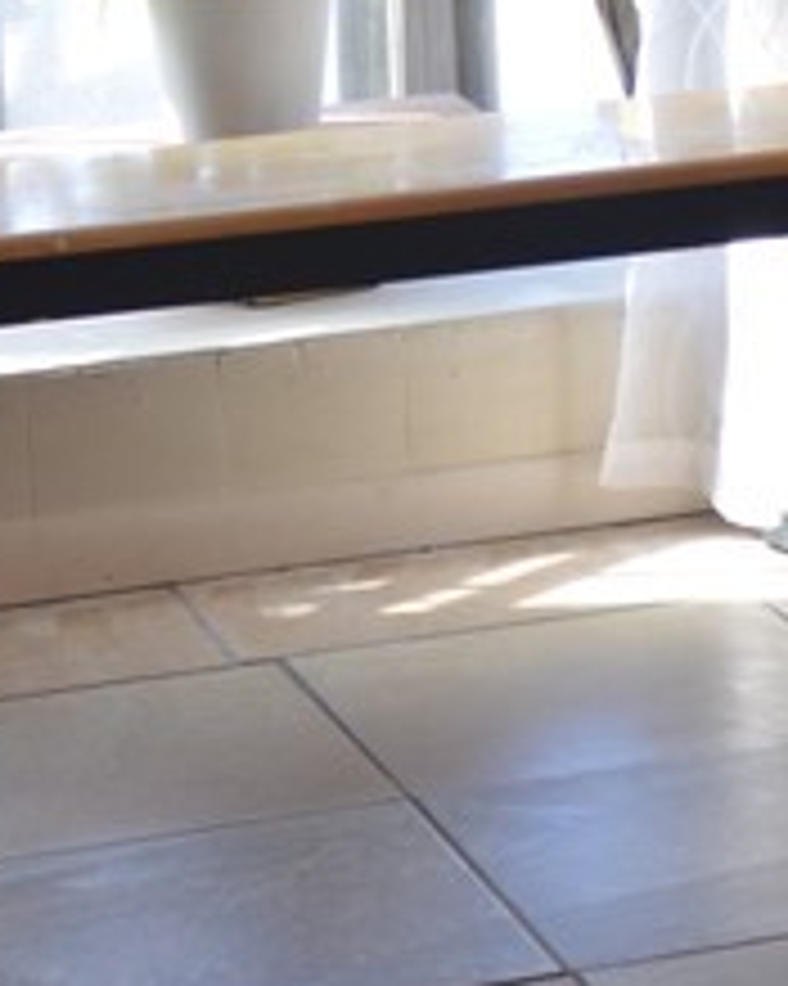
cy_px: -86
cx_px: 1371
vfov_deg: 10.9
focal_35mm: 174
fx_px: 5085
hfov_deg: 8.5
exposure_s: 1/60
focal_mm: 25
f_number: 3.8
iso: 400
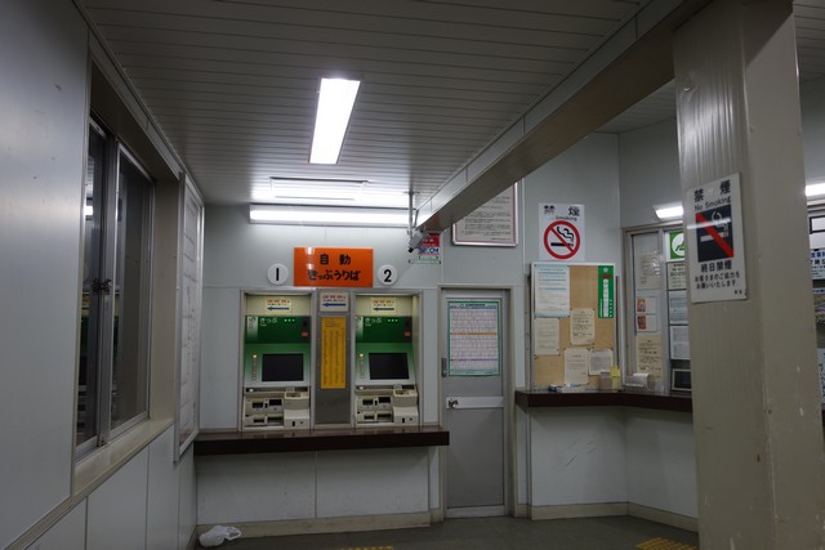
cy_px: 275
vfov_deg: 46.4
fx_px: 642
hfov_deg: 65.5
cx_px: 412
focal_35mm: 28
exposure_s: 1/100
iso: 125
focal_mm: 10.4
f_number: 2.2
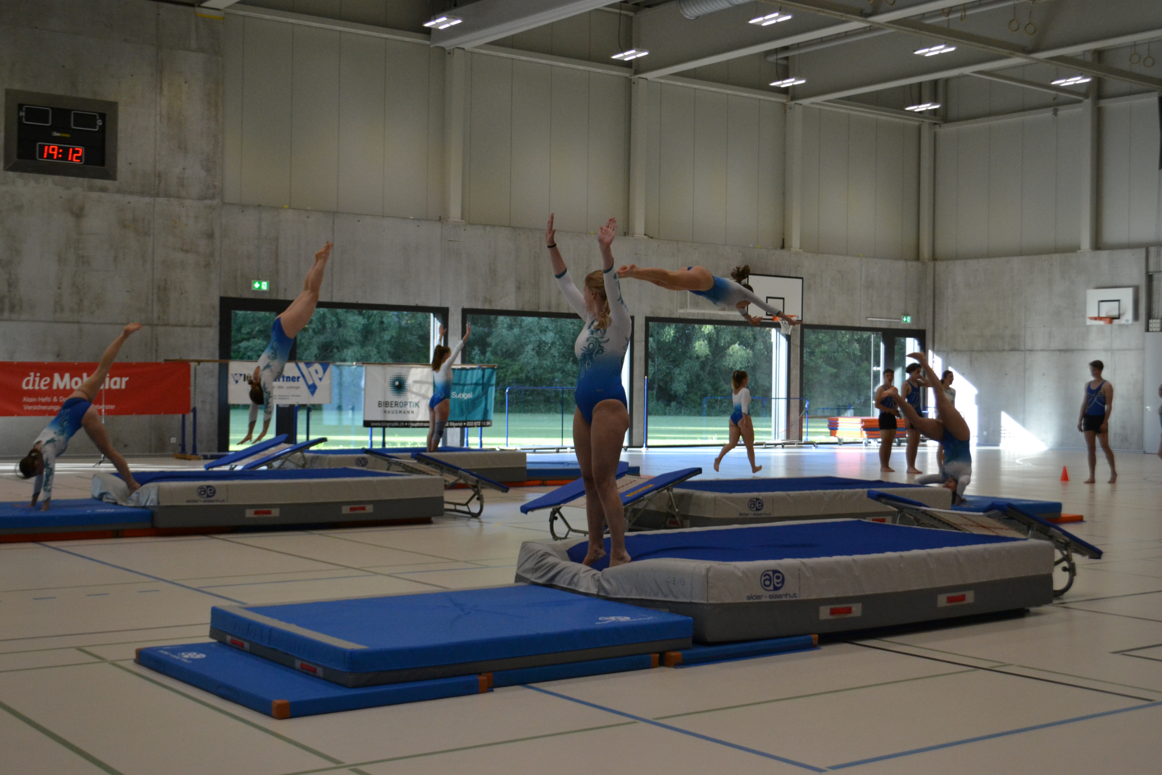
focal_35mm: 48
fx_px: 1549
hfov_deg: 41.1
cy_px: 388
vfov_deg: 28.1
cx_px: 581
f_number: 4.8
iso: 1250
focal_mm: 32
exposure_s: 1/500
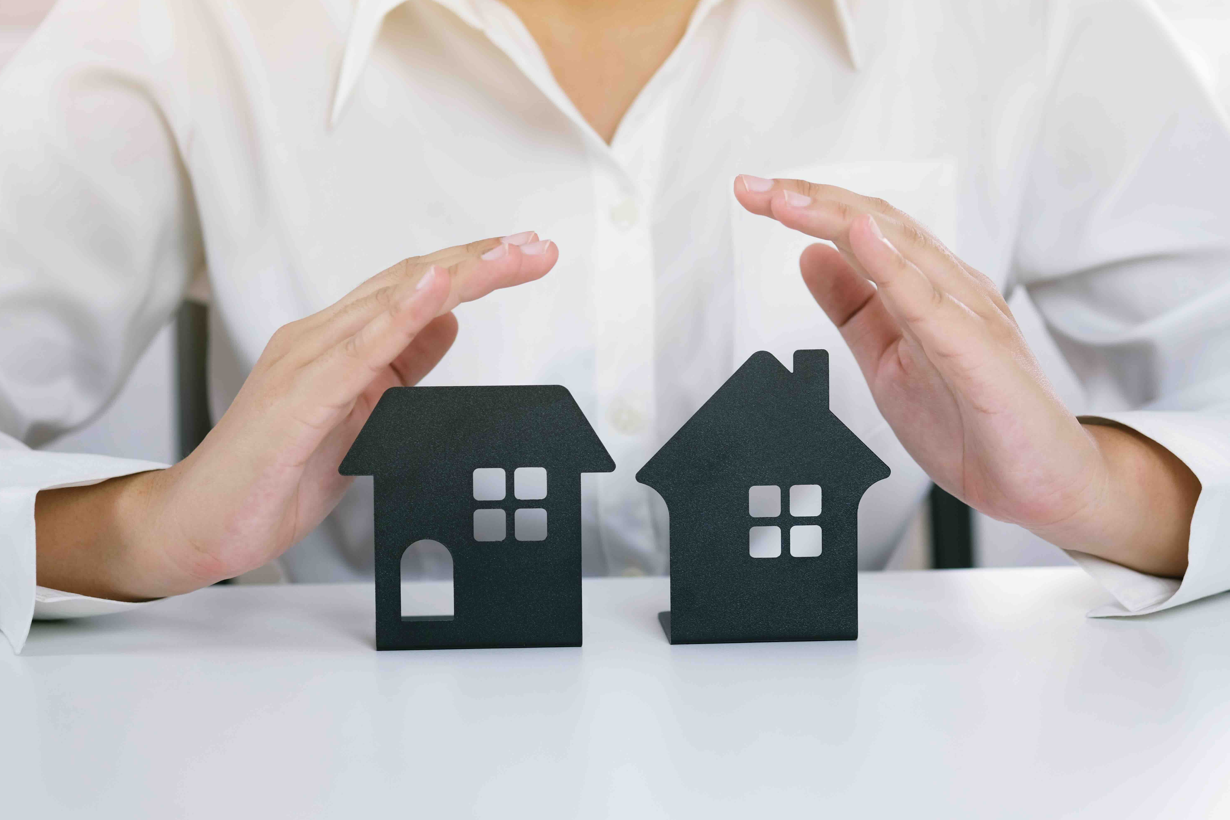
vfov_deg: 15.0
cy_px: 406
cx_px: 610
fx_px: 3109
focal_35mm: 91
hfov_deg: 22.4
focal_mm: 60
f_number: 2.8
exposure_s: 1/160
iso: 320
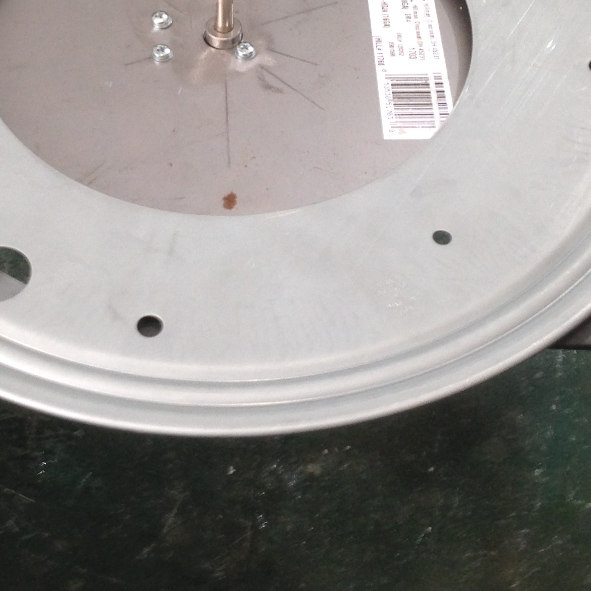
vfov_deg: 21.2
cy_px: 163
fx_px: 1565
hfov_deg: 21.3
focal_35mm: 81
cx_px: 214
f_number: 2.4
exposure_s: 1/20
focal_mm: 4.12
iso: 80
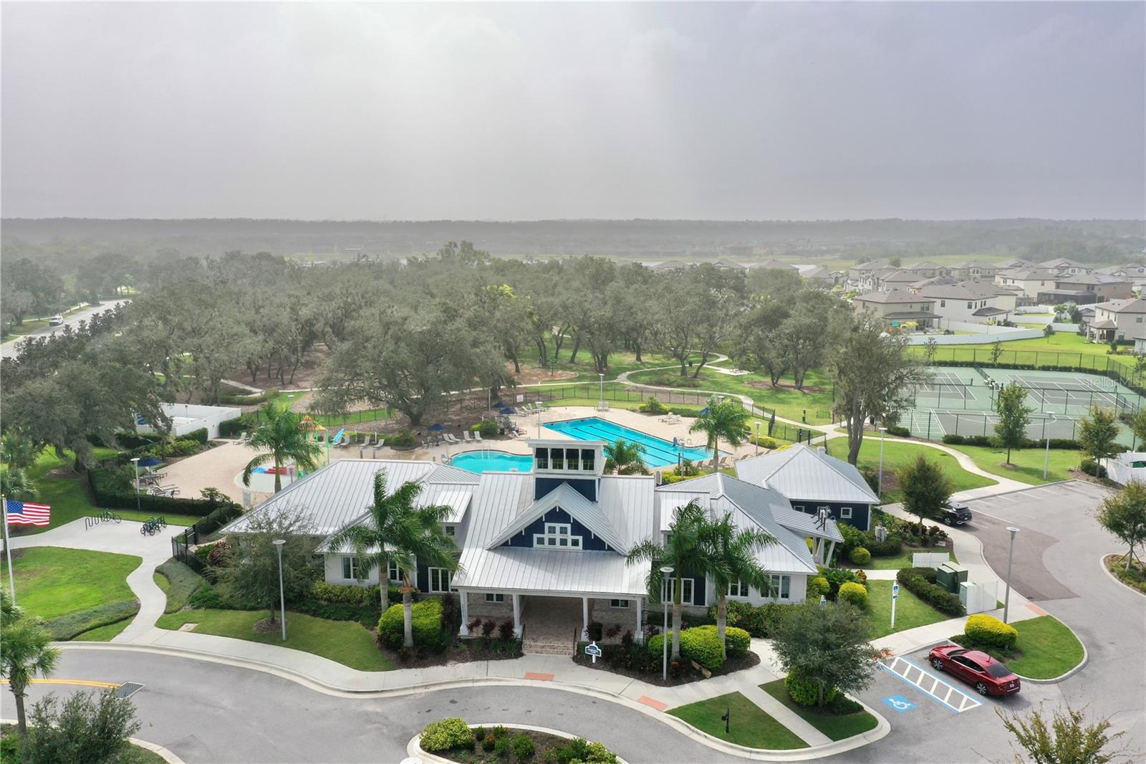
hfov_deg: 65.5
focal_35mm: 28
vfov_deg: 46.4
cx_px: 573
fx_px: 891
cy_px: 382
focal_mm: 10.26
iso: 100
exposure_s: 1/320
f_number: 9
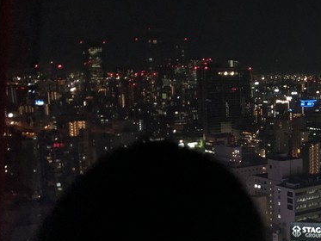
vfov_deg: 24.3
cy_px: 164
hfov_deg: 29.6
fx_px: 557
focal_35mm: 60
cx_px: 336
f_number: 1.8
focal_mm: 3.99
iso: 320
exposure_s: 1/4
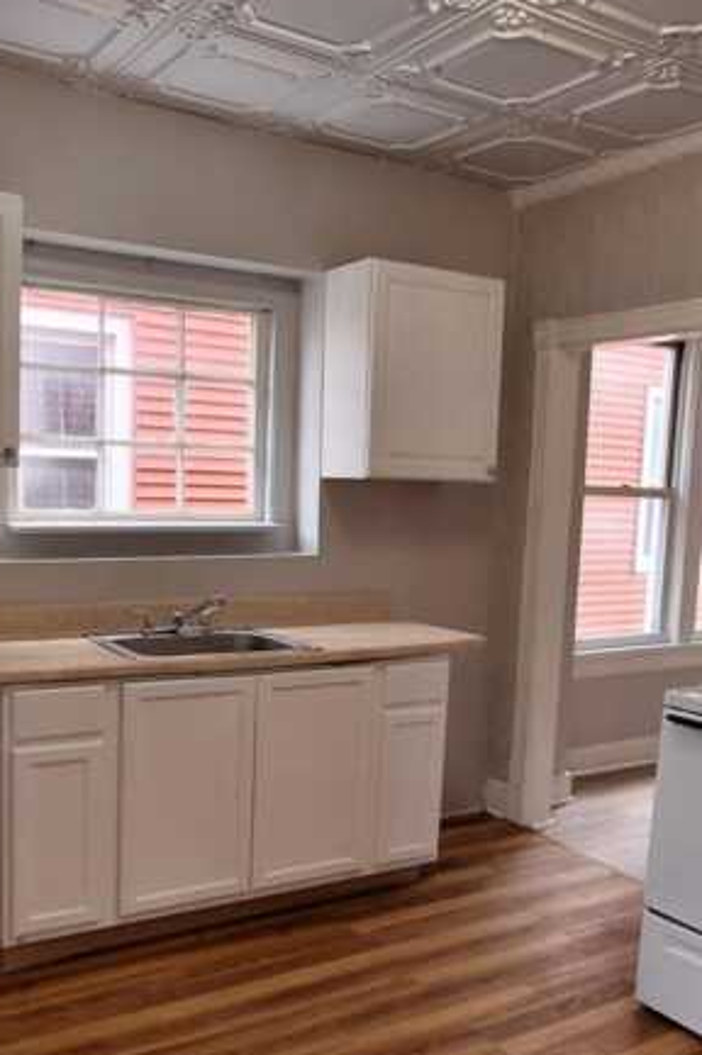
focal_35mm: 32
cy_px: 624
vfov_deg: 58.4
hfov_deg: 41.0
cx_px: 312
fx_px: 937
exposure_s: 1/40
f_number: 2.2
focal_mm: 1.74
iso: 80
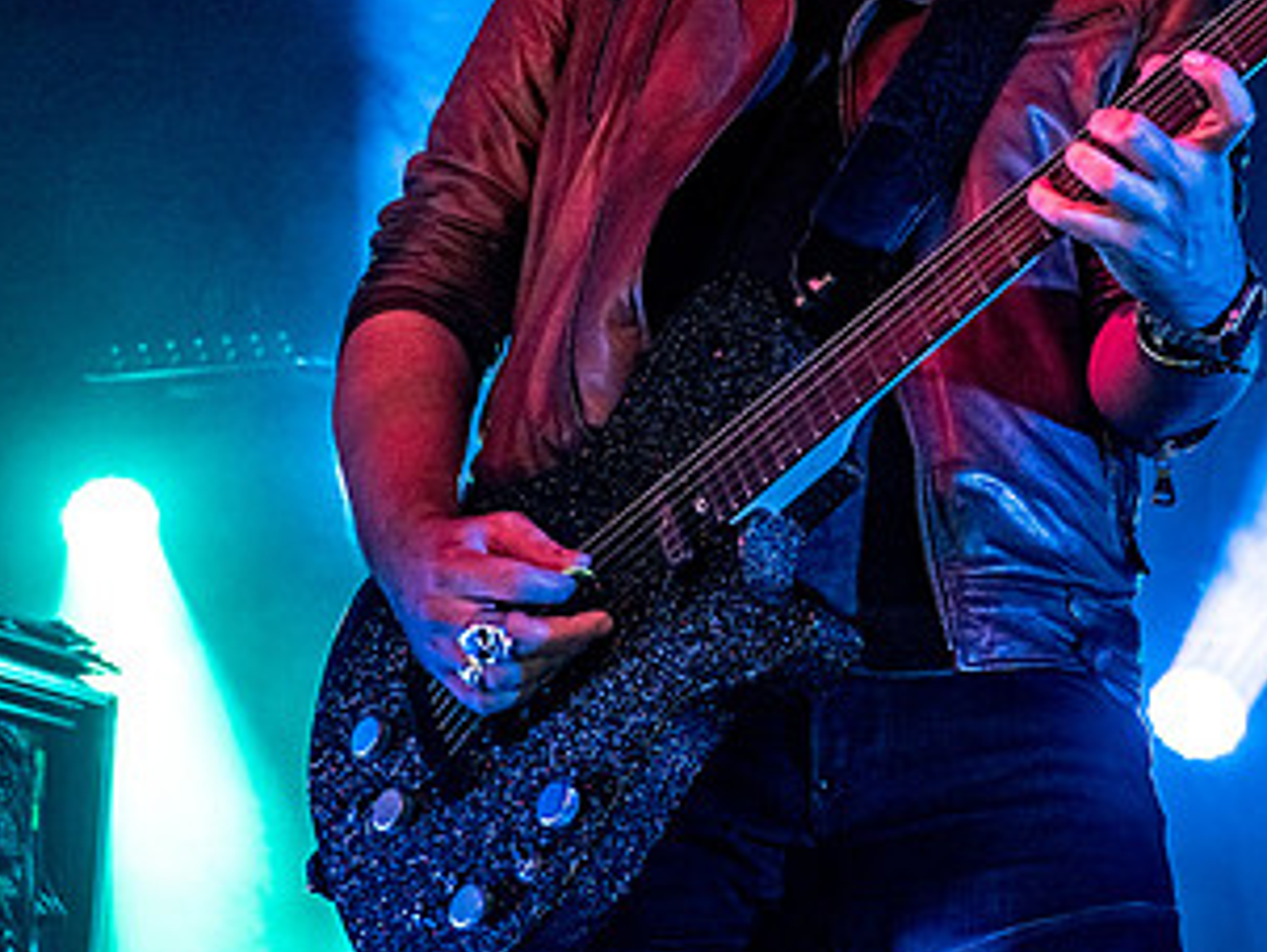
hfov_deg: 20.0
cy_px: 115
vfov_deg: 15.3
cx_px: 1129
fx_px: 3517
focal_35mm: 96
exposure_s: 1/125
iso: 800
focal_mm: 25
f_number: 4
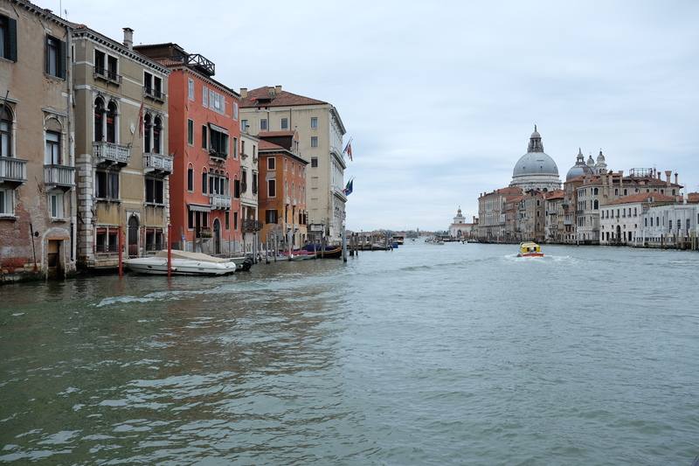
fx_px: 679
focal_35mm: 35
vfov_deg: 37.8
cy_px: 233
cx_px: 350
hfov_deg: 54.4
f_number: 4
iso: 200
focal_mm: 23
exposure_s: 1/250
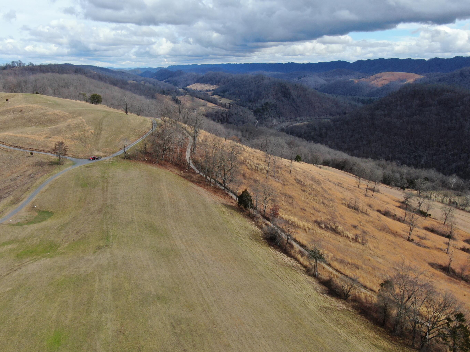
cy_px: 187
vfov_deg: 41.8
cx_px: 220
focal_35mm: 34
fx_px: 462
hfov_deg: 53.9
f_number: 3.1
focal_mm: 5.33
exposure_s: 1/800
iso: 100
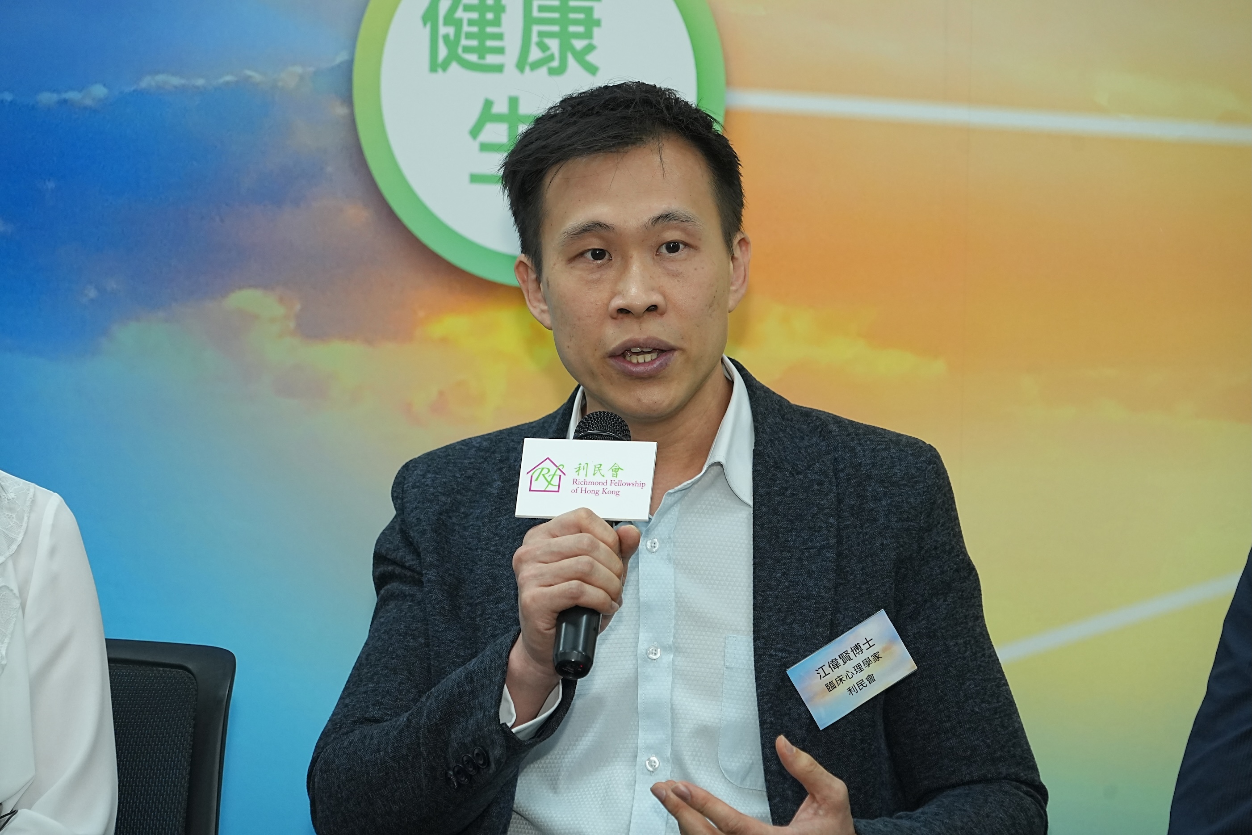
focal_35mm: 146
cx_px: 626
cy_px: 418
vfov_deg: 9.4
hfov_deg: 14.1
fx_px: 5077
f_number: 6.3
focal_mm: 146
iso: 2000
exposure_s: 1/125
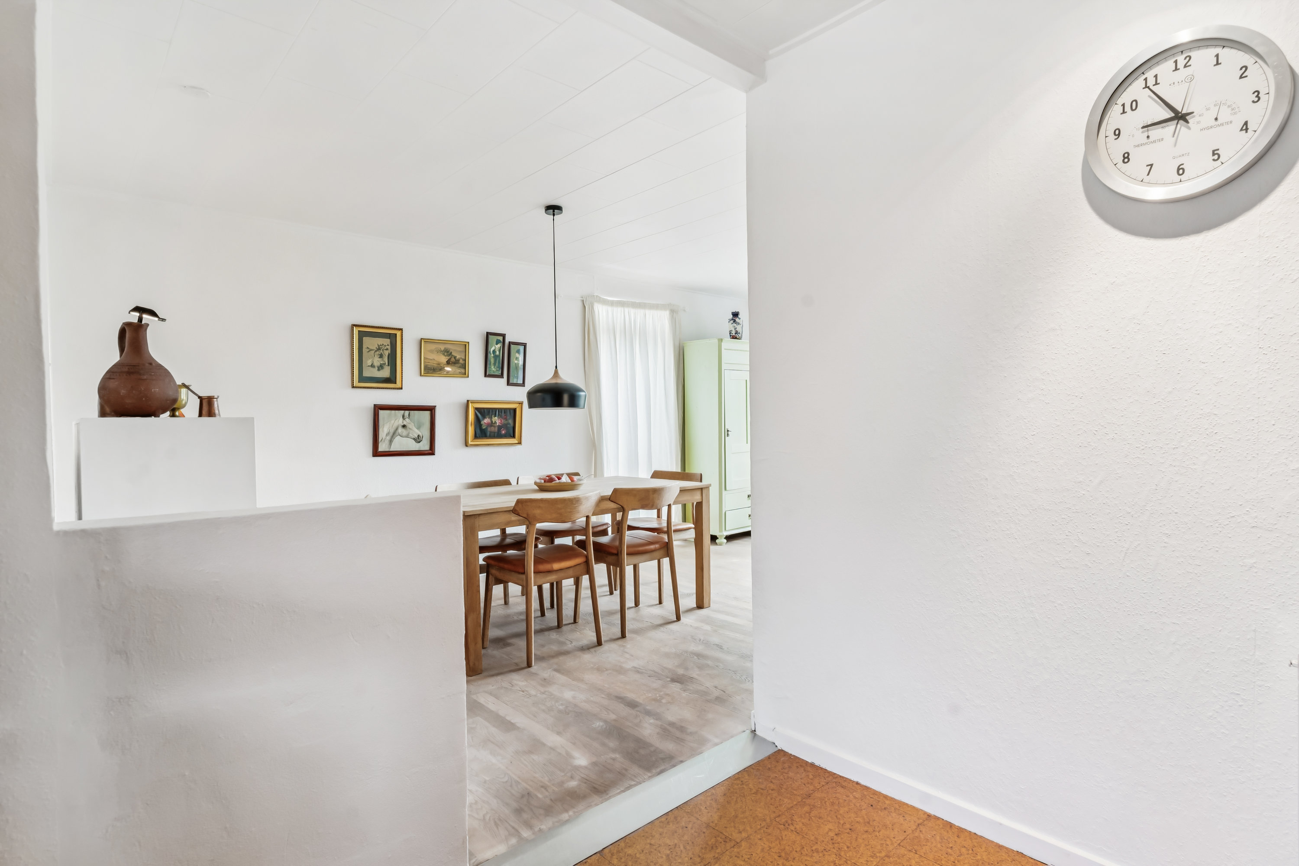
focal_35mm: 18
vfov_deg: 65.9
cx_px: 650
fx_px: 667
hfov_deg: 88.4
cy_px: 433
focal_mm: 18.5
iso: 200
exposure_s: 1/5
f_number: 8
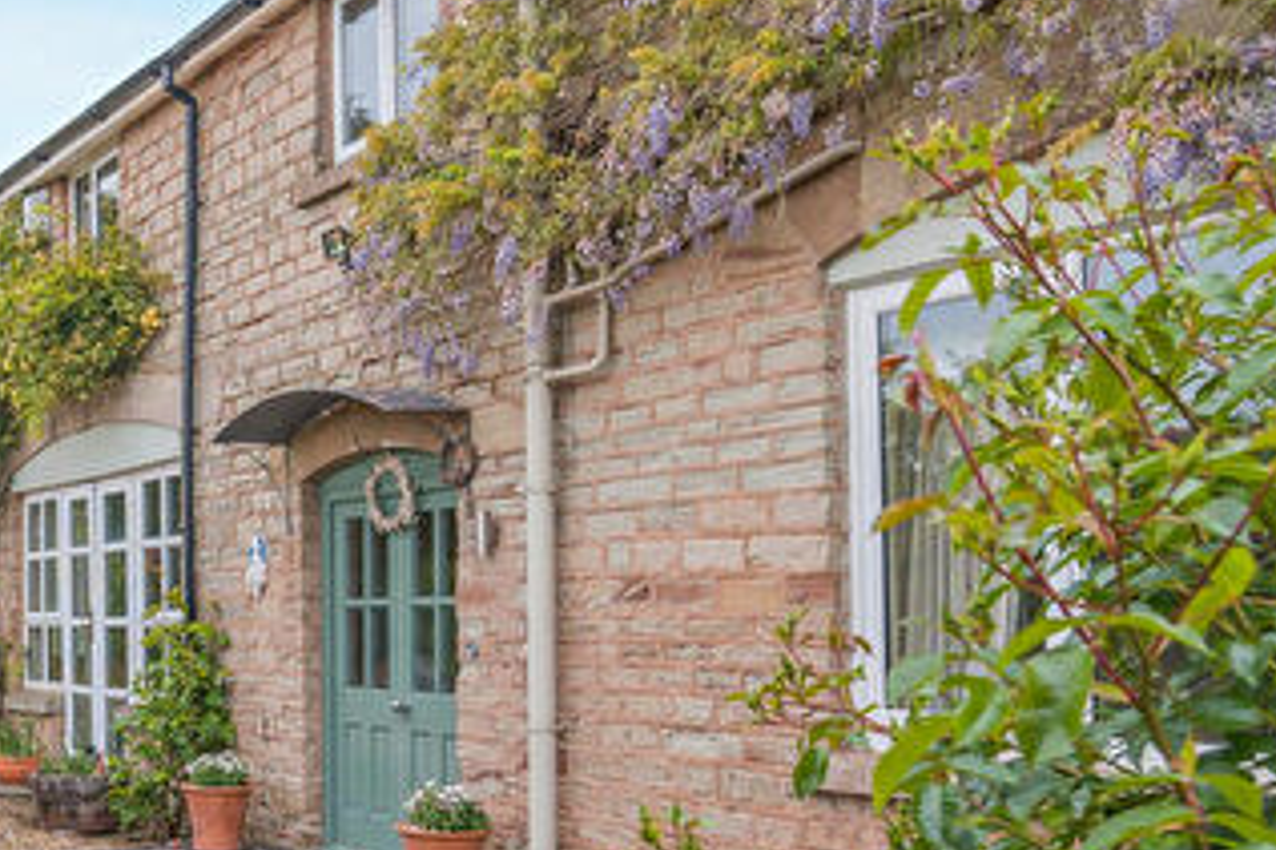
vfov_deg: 31.2
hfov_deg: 41.7
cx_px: 68
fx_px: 1488
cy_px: 649
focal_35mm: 42
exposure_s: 1/160
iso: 200
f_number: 6.3
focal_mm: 19
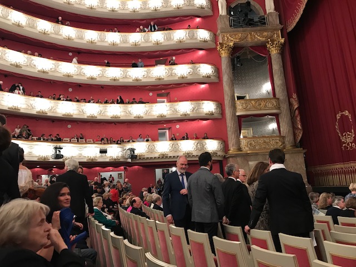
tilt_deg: +11.4
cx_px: 178
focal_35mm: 28
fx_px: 288
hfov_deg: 63.4
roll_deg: +3.6
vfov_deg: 49.7
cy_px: 134
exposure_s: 1/17
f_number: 1.8
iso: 80
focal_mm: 3.99
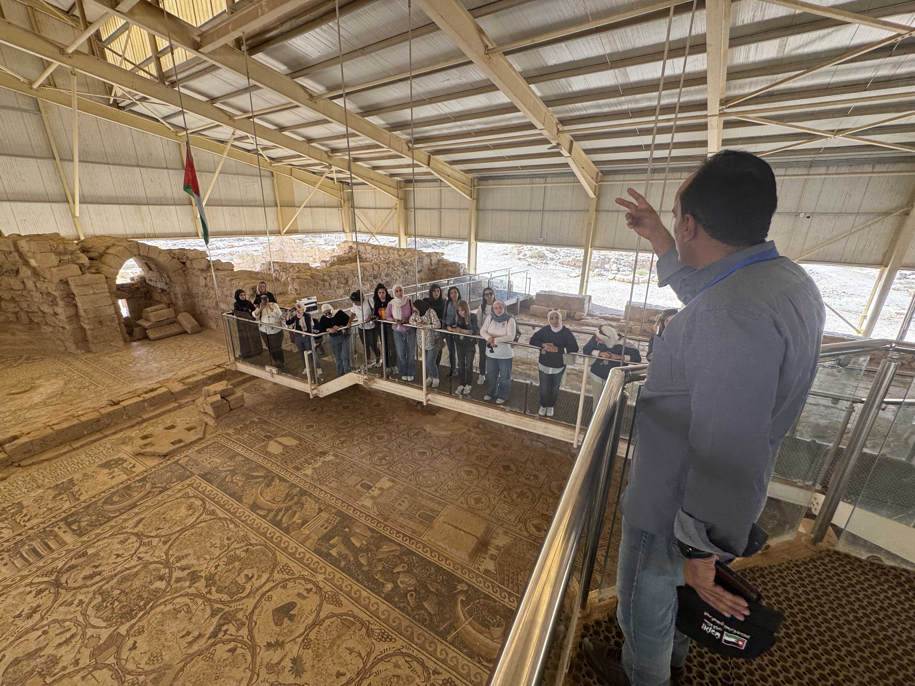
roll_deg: -1.2
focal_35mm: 14
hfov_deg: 102.1
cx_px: 458
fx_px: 370
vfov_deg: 85.7
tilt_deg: -18.2
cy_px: 343
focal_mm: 2.22
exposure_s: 1/118
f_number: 2.2
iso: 40
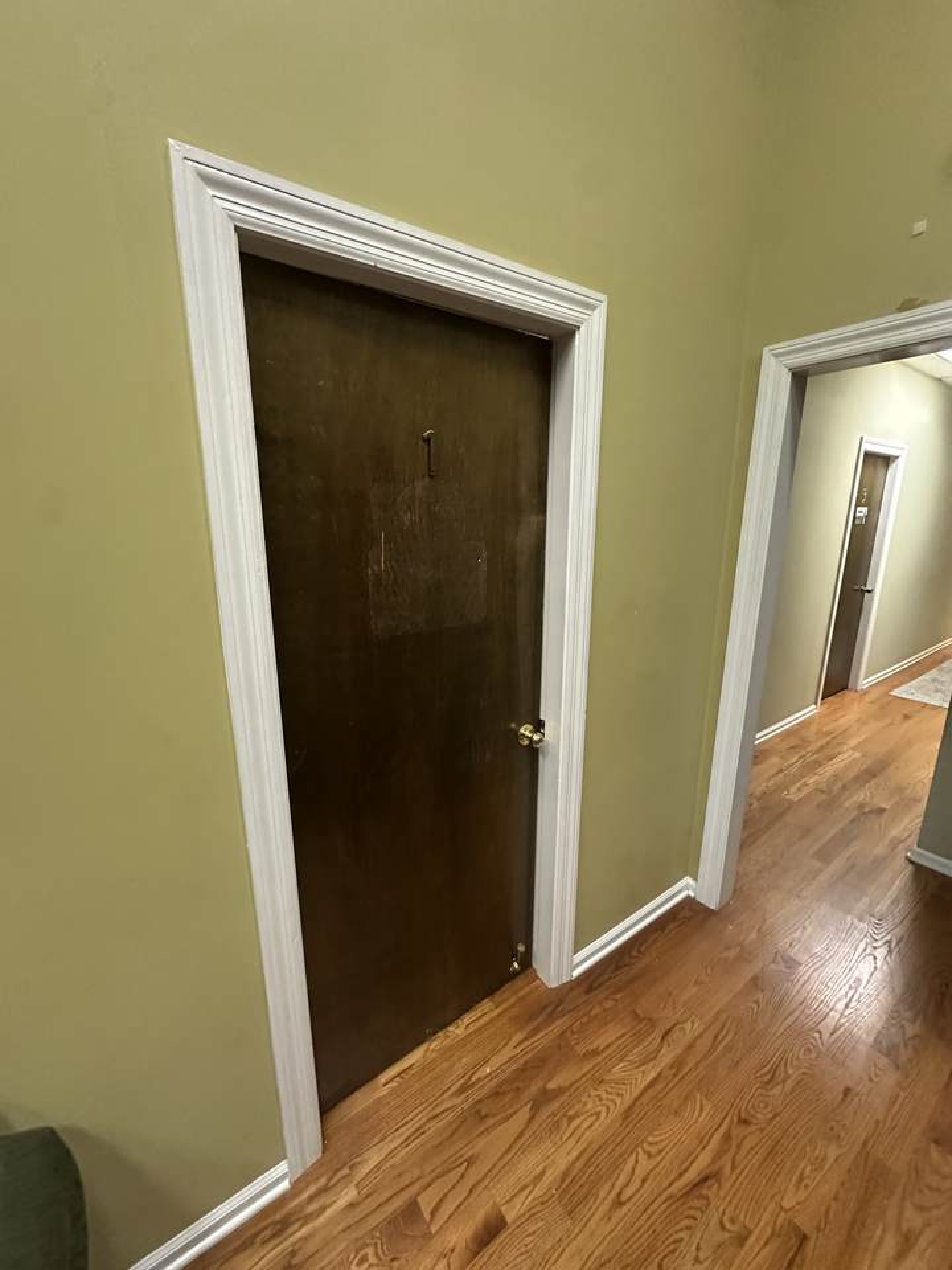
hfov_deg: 85.7
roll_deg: +0.0
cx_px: 476
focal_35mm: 14
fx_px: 513
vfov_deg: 102.1
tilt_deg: -9.3
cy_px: 635
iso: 800
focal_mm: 2.22
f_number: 2.2
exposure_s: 1/60
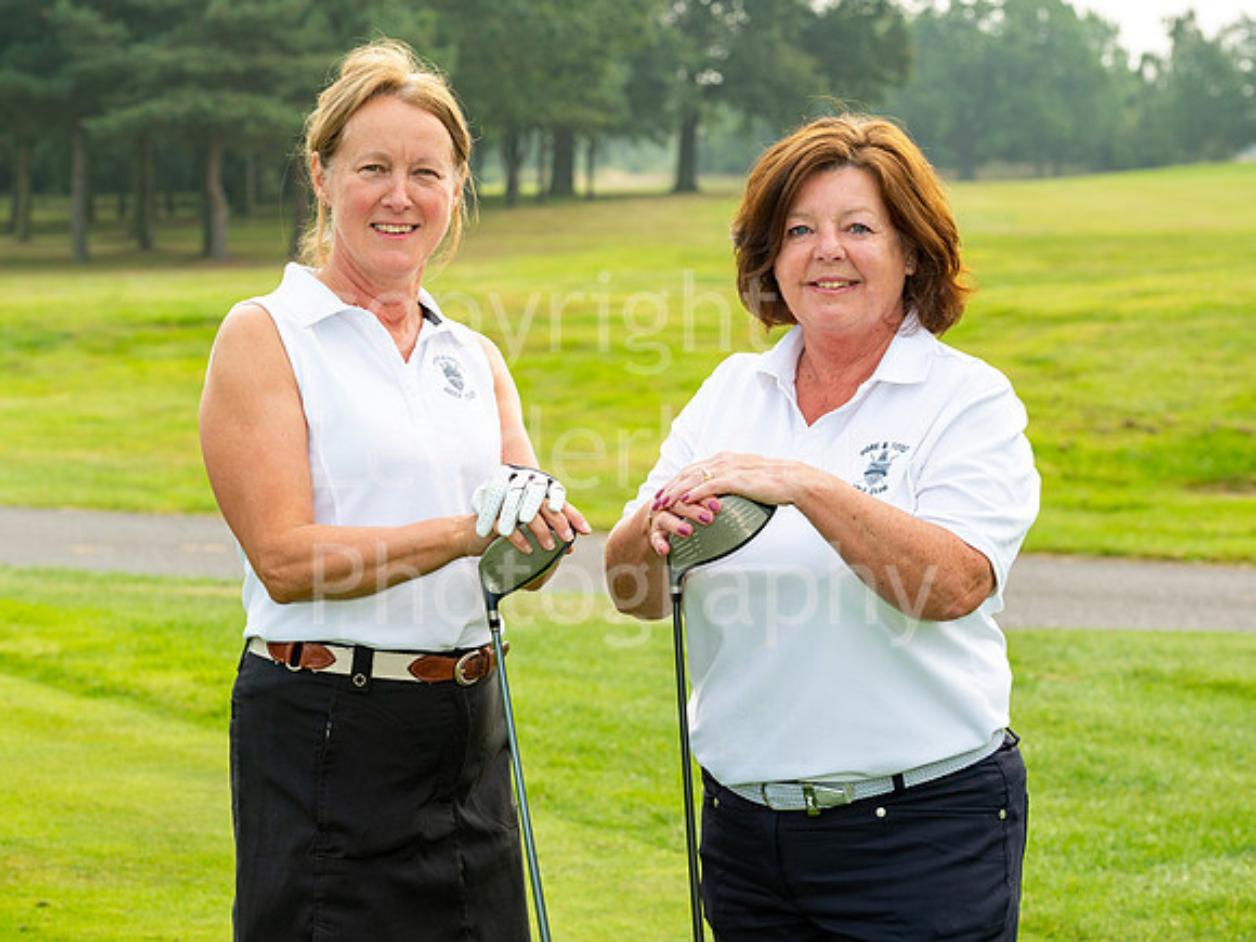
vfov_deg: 12.5
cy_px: 451
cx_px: 568
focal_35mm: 118
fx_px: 4299
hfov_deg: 16.6
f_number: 8
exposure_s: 1/200
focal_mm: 105
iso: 200
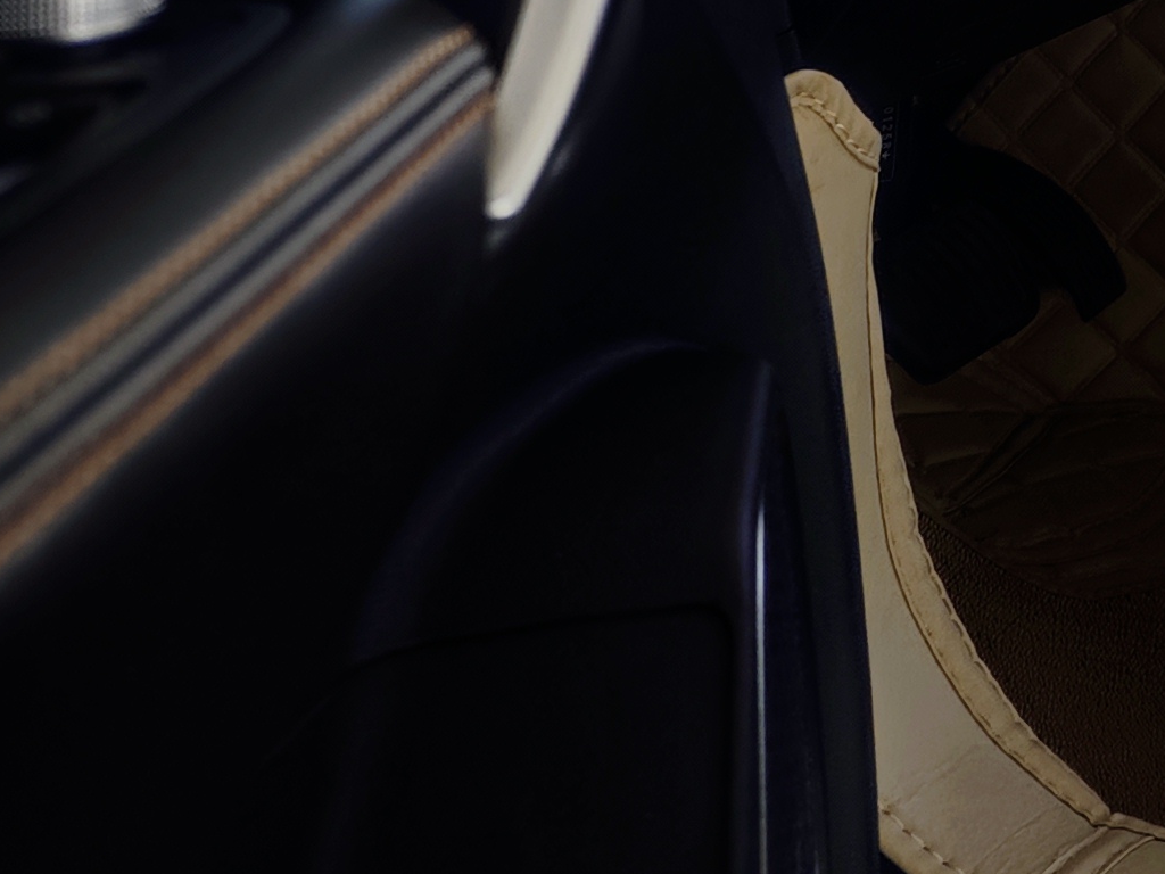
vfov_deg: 13.8
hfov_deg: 16.4
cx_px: 2308
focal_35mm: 92
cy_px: -839
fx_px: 3096
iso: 400
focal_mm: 6.55
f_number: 1.6
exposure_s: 1/50.2
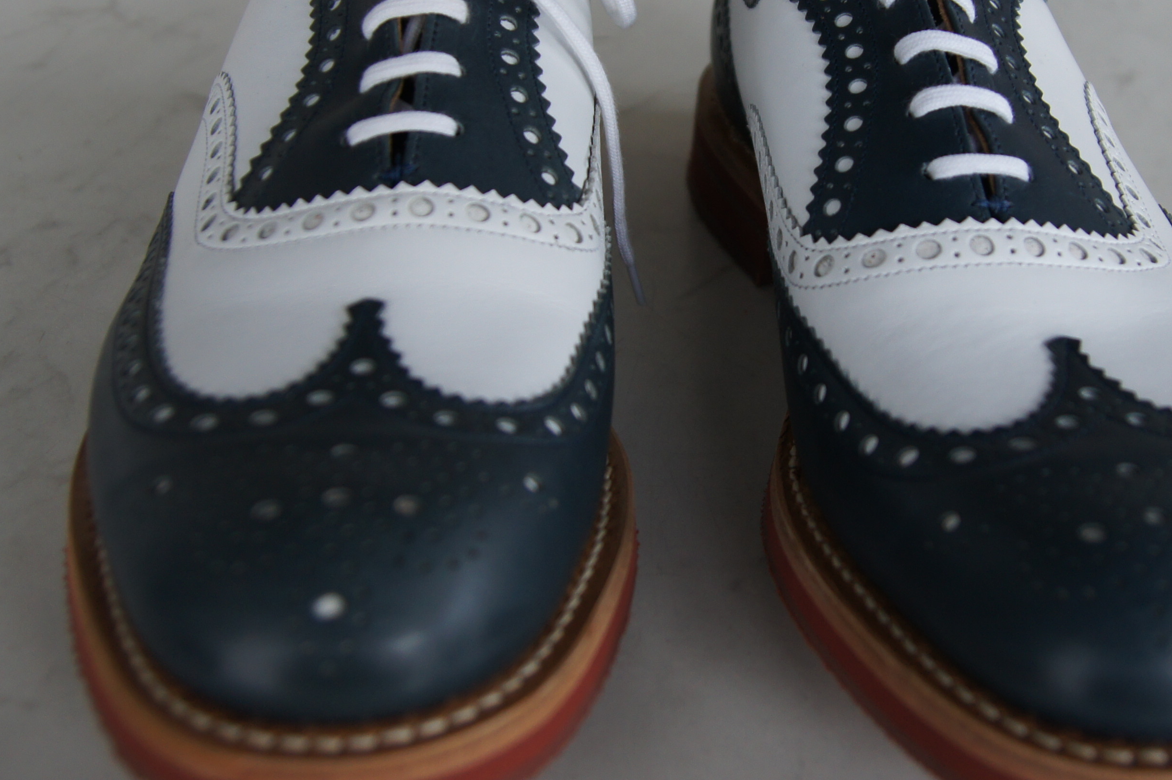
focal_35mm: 48
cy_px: 215
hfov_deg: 40.8
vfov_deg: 27.8
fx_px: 1560
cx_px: 751
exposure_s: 1/250
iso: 200
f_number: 2.8
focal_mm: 17
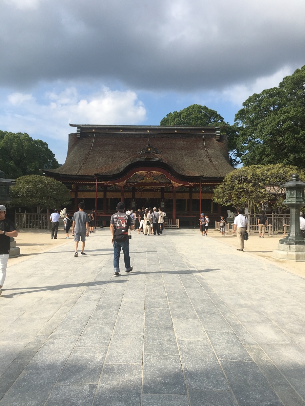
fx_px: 341
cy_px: 203
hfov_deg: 48.2
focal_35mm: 29
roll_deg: +0.0
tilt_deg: +2.6
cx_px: 152
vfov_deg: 61.7
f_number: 2.2
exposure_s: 1/1508
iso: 25
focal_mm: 4.15
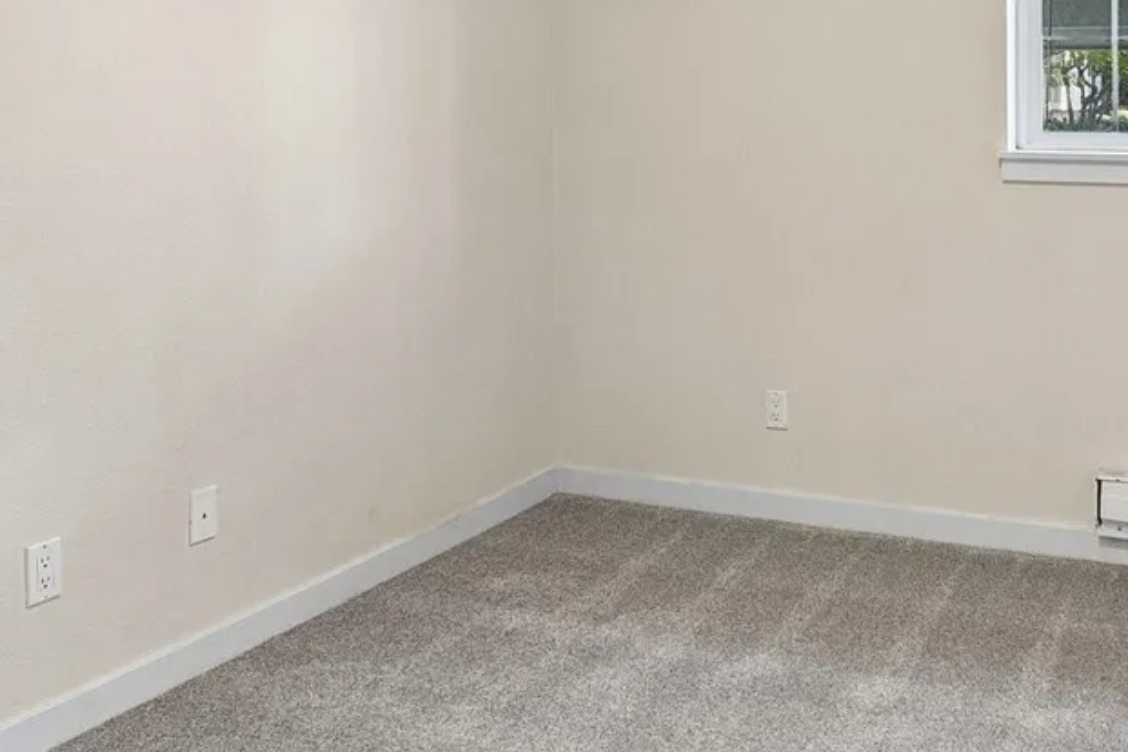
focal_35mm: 41
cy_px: 137
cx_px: 811
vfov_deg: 31.7
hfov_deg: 46.1
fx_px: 1285
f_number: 9
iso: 250
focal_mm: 10
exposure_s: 1/3.33
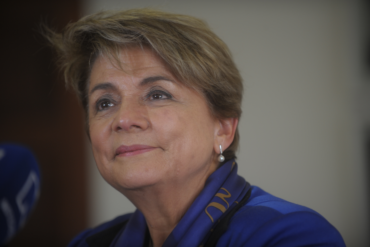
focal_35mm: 200
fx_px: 2054
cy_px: 124
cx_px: 185
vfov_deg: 6.9
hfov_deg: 10.3
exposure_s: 1/160
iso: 500
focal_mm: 200
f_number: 2.8
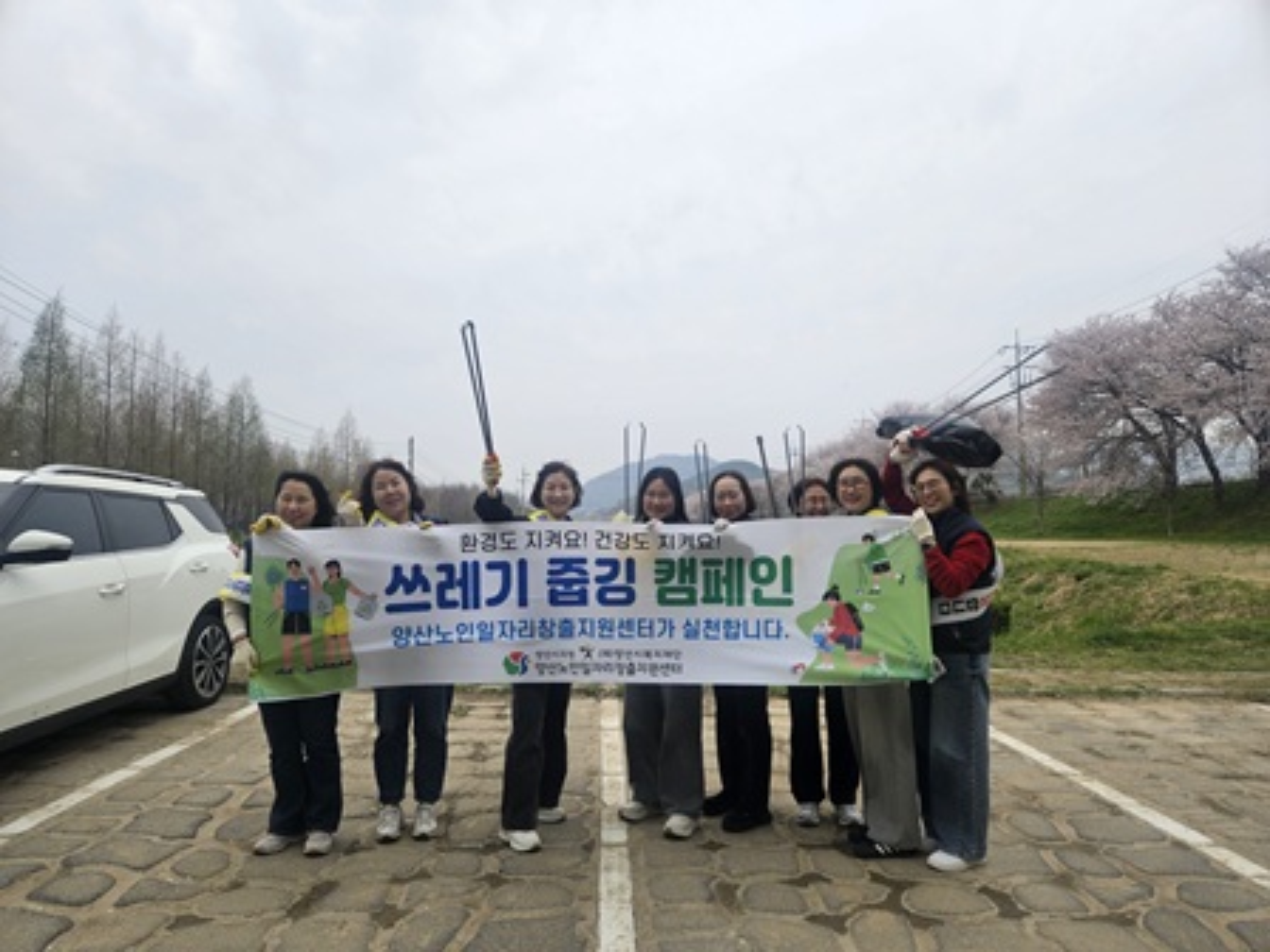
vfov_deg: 58.9
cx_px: 635
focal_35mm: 23
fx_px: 844
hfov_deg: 73.9
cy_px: 476
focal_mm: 5.4
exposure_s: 1/565
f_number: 1.8
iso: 25
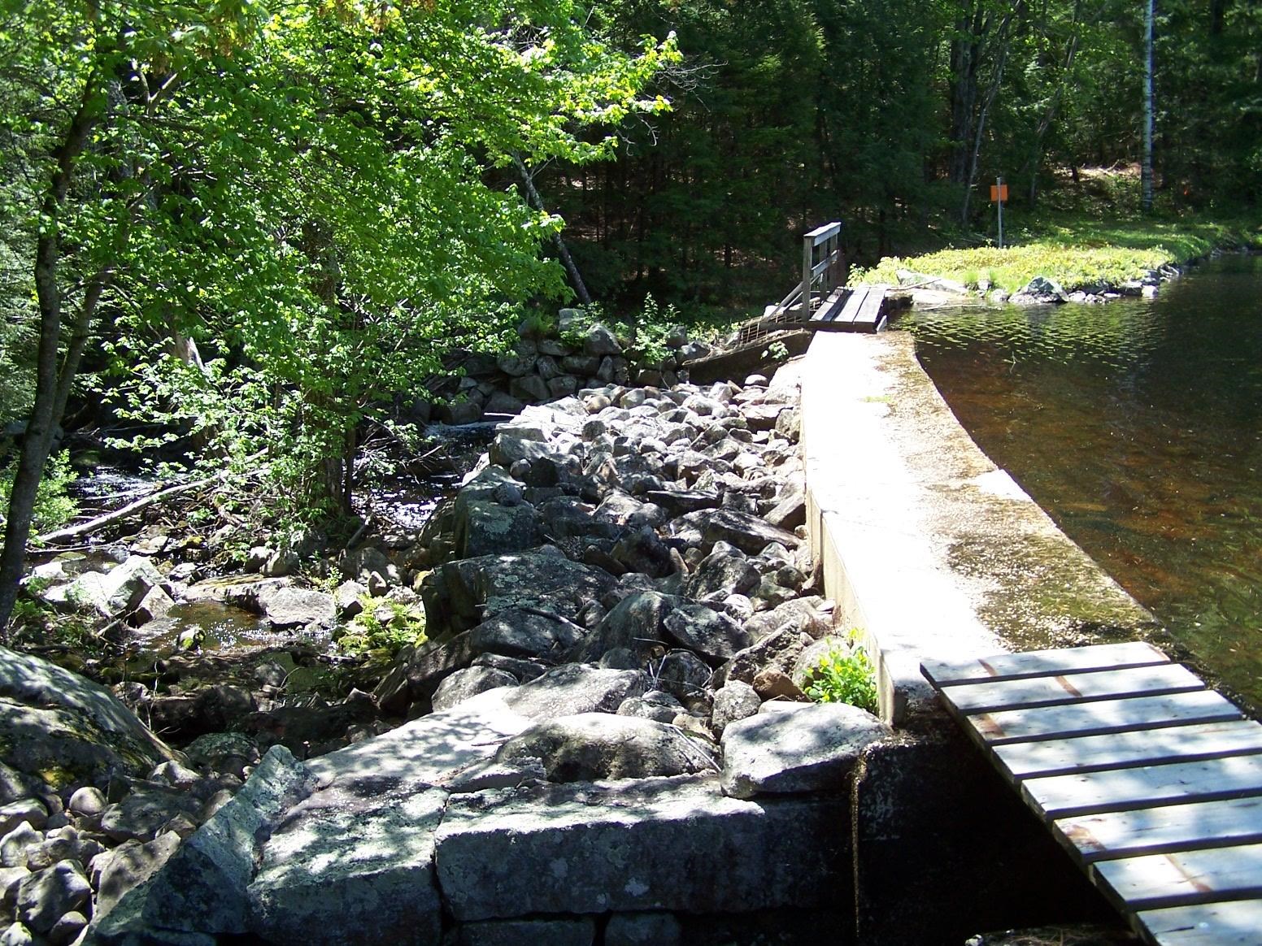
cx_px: 631
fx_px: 1385
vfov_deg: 37.7
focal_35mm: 38
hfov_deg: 49.0
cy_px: 473
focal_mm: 6.3
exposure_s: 1/250
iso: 80
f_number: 2.8
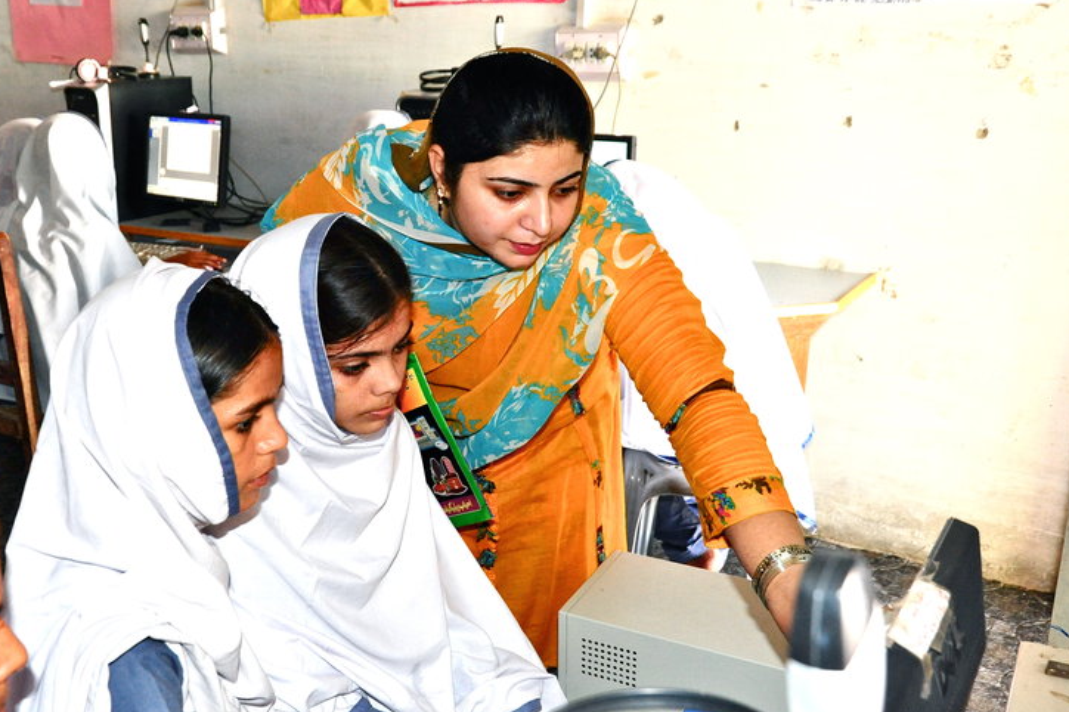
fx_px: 1217
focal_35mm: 41
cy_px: 343
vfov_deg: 32.6
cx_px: 427
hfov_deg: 47.2
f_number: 7.1
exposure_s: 1/60
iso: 3200
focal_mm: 29
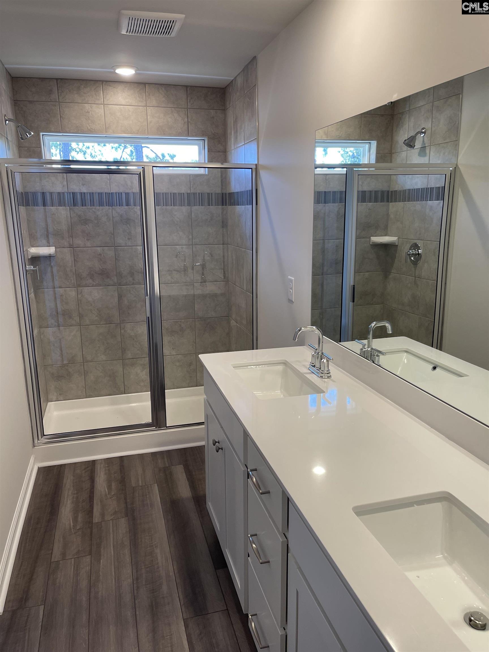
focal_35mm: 25
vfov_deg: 69.4
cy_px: 326
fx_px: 471
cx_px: 244
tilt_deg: -13.8
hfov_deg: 54.9
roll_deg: +0.3
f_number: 1.6
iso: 100
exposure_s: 1/120
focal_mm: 5.1
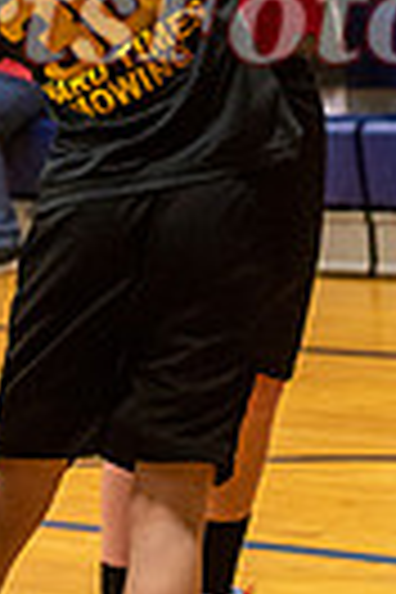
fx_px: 4389
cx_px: 173
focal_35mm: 266
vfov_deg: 7.7
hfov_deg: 5.2
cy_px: -76
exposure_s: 1/500
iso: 5000
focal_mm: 78
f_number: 4
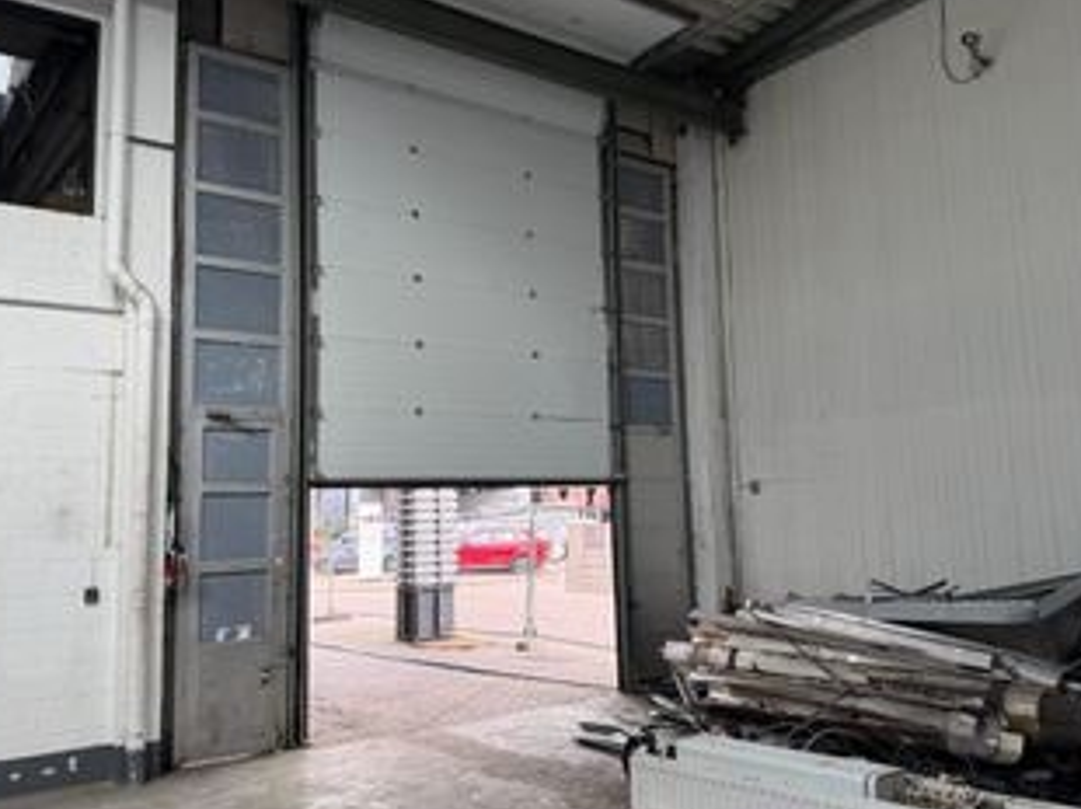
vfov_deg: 45.4
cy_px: 384
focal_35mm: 31
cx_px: 537
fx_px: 967
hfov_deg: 58.4
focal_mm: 6.76
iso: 100
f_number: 1.78
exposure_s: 1/284
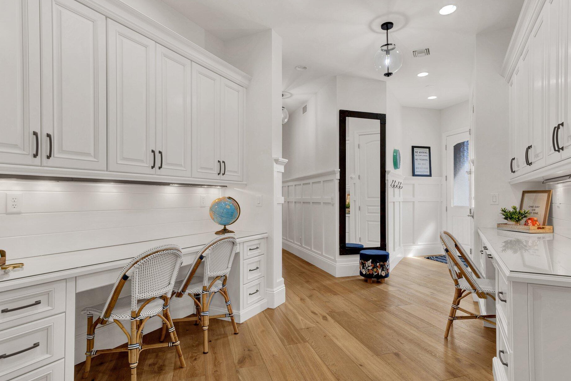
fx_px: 301
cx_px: 293
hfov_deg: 86.9
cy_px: 195
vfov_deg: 64.6
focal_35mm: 19
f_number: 8
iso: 80
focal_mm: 17
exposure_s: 1/3.33
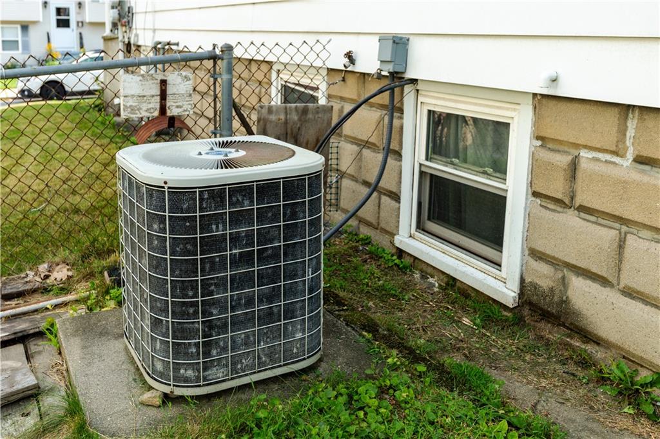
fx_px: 641
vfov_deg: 37.8
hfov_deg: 54.4
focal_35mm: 35
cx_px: 330
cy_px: 220
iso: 100
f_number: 6.3
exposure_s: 1/100
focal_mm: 35
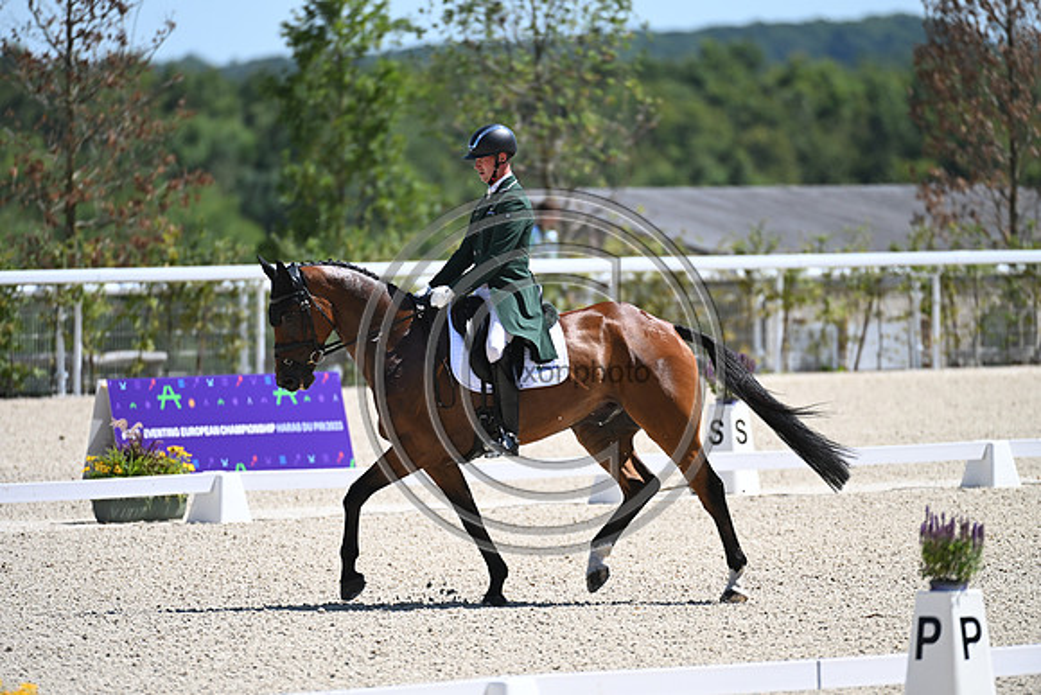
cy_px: 348
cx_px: 520
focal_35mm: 400
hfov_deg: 5.2
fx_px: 11569
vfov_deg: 3.4
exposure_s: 1/1600
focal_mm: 400
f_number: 4.5
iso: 320
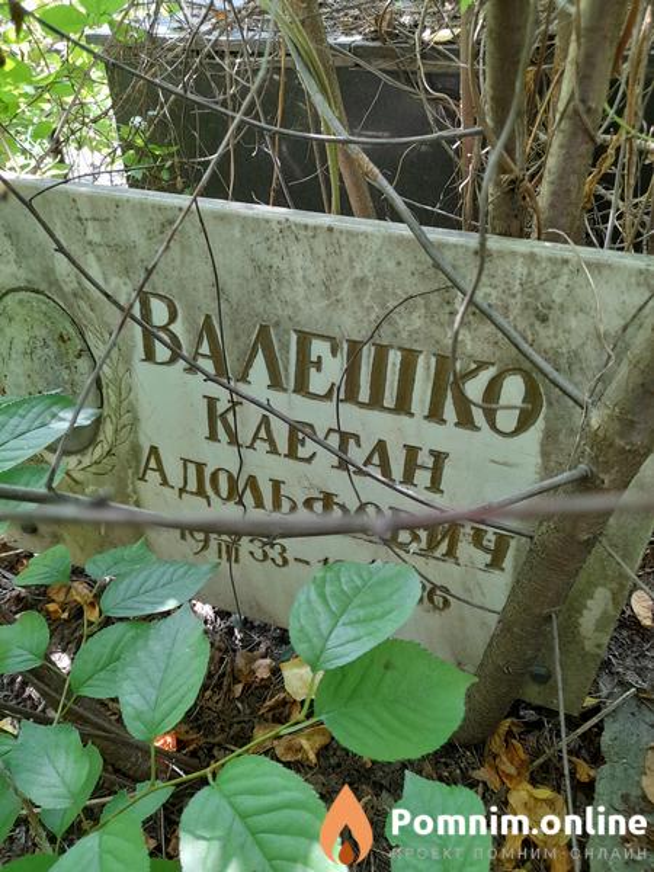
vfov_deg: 69.4
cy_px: 436
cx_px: 327
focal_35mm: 25
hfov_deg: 54.9
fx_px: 630
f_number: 2
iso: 125
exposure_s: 1/50
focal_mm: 4.6
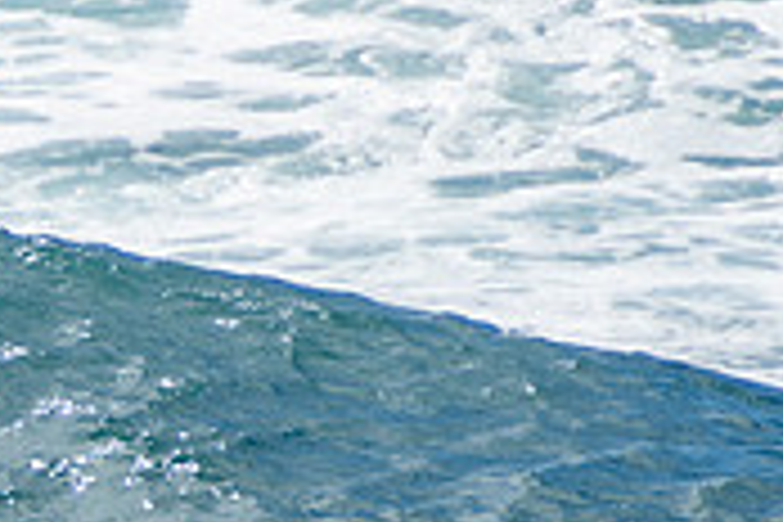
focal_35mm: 1998
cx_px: -418
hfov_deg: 1.0
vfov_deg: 0.7
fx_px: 43453
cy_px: 677
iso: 160
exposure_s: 1/1250
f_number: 5.6
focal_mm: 400
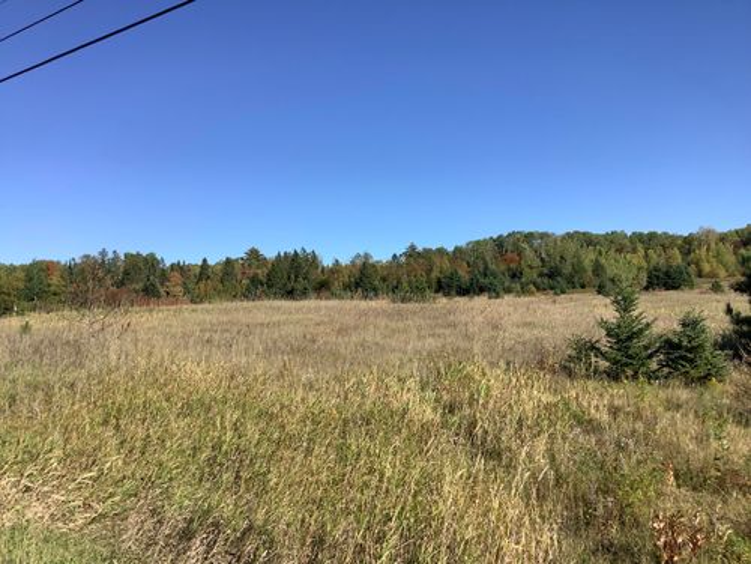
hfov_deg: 58.4
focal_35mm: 31
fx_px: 673
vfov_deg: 45.4
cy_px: 282
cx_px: 376
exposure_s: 1/1481
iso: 25
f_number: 2.4
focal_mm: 3.3
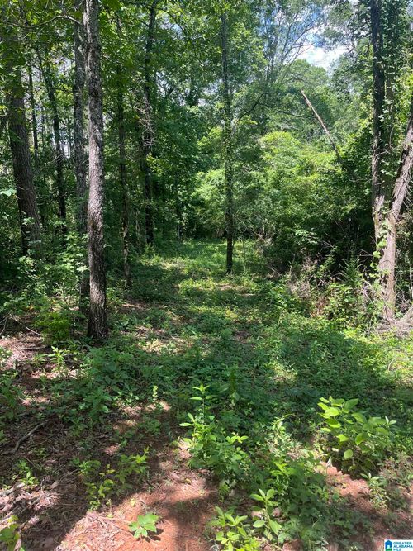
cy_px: 276
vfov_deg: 67.3
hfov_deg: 53.0
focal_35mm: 26
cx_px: 206
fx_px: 414
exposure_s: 1/335
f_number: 1.6
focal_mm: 5.1
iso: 50
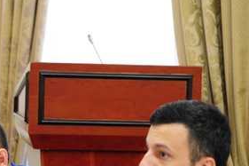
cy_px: 161
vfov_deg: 6.9
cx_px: 22
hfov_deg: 10.3
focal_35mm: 199
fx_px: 1376
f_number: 3.5
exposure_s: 1/100
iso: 1600
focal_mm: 70
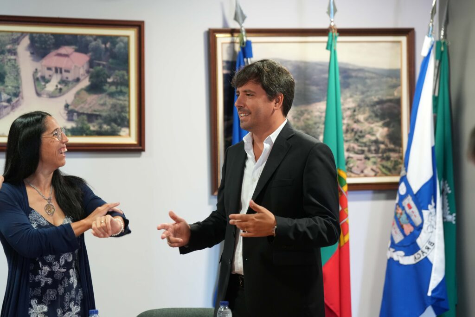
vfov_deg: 11.7
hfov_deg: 17.5
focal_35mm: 117
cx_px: 238
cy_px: 158
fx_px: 1544
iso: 3200
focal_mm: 117
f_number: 3.2
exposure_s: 1/100
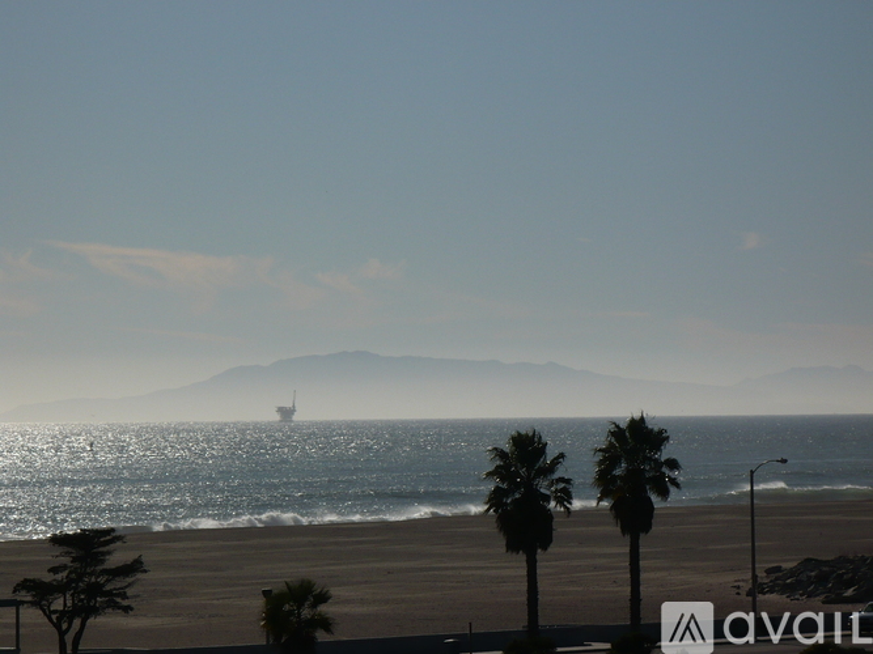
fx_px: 5068
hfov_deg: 9.8
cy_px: 327
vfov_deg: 7.4
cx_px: 436
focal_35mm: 201
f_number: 13
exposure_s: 1/500
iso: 100
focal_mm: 33.1
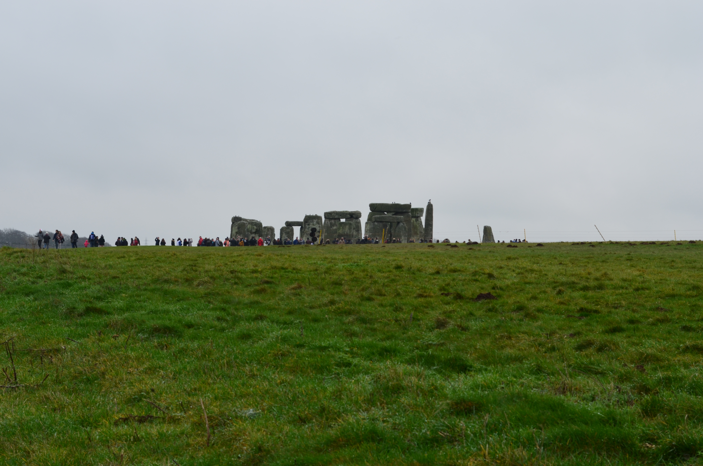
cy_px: 233
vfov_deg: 16.5
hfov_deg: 24.7
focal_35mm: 82
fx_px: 1608
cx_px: 352
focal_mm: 55
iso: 200
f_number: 10
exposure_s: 1/60
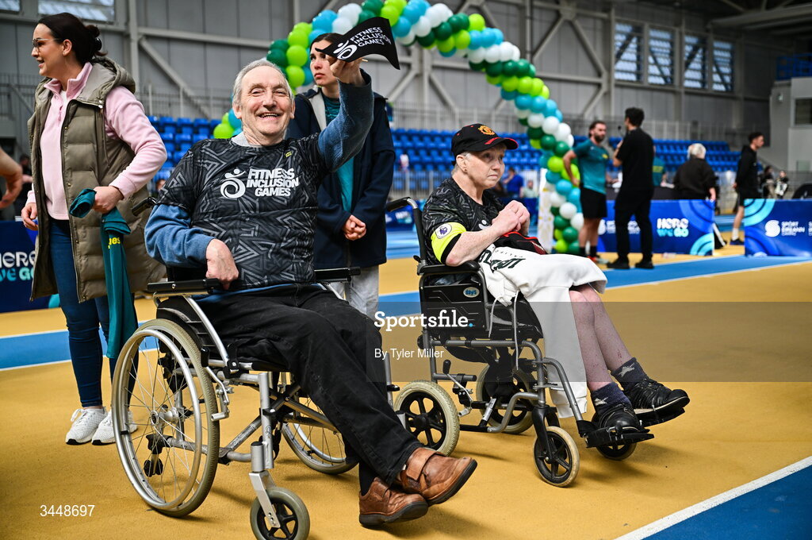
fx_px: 901
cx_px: 406
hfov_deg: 48.5
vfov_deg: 33.3
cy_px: 270
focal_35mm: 40
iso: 400
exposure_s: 1/1600
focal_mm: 40
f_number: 2.8
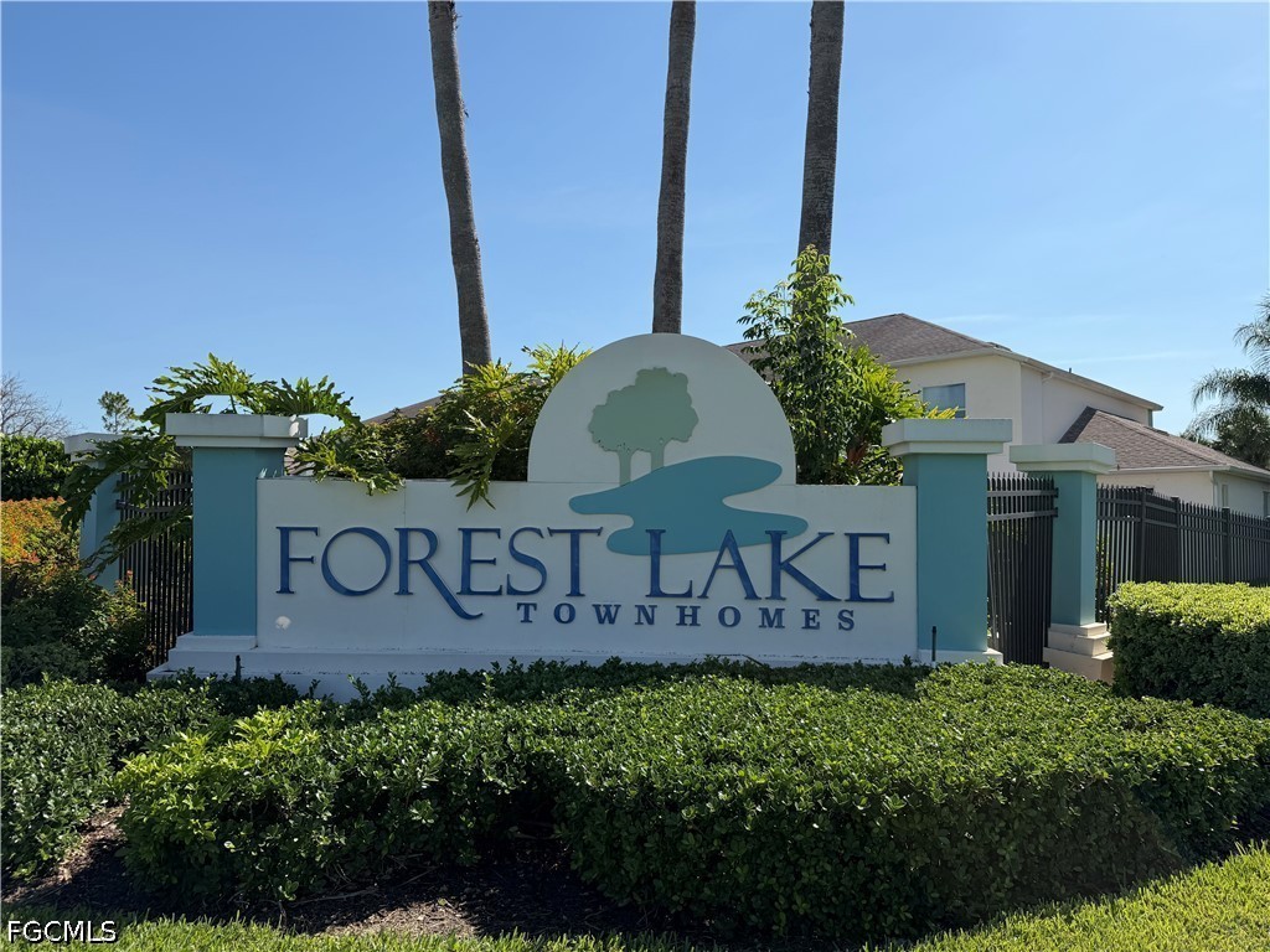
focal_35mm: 24
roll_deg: -0.6
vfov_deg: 56.8
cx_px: 635
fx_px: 881
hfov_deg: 71.6
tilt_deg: +3.1
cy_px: 476
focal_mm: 6.76
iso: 80
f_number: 1.78
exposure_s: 1/5714
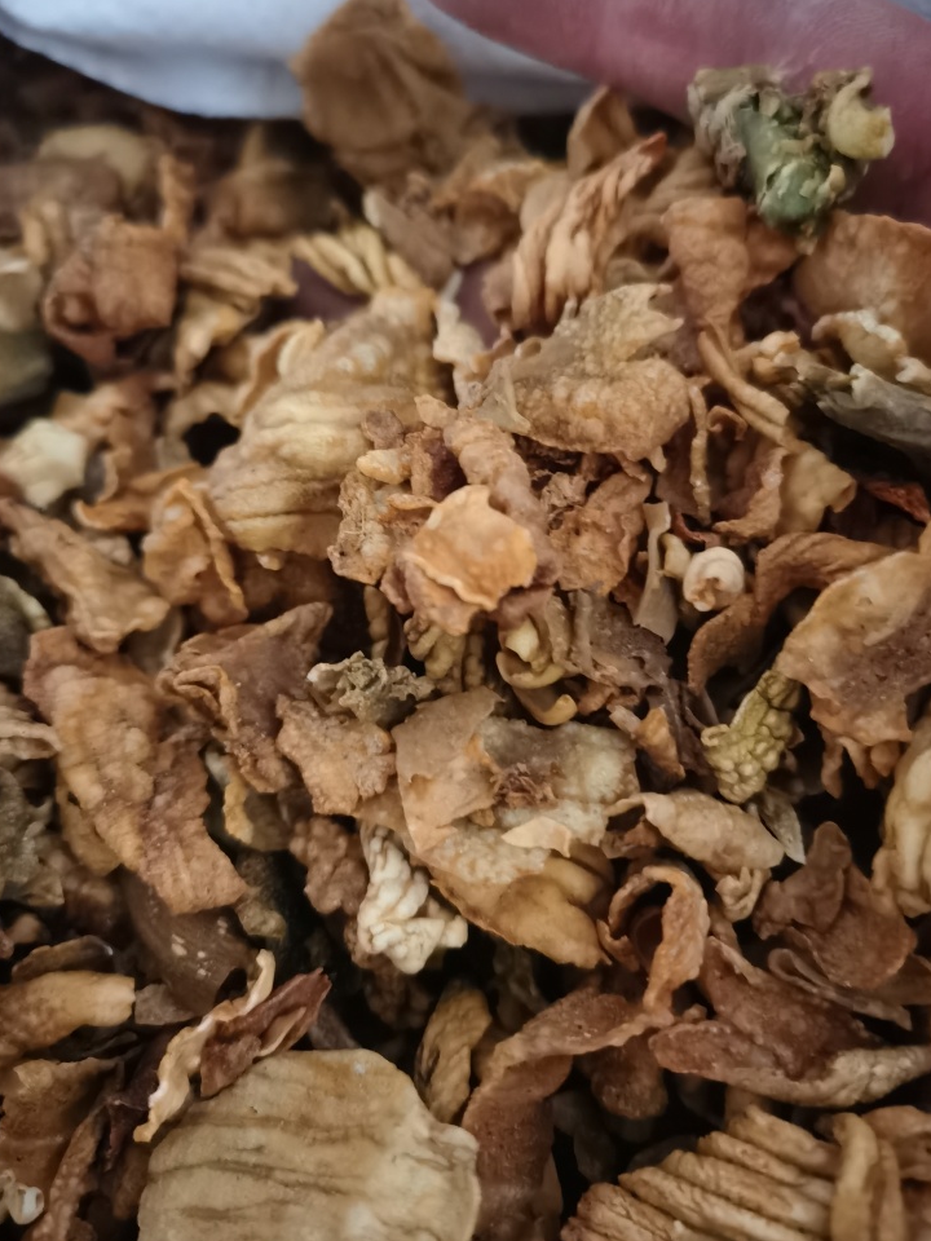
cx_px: 462
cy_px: 584
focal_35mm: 30
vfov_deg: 59.9
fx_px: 1076
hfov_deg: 46.8
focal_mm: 5.58
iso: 2000
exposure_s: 1/18
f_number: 1.8
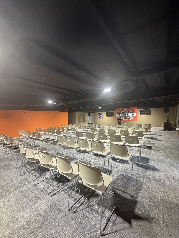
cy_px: 119
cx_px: 90
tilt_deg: -1.6
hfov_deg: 85.7
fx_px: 97
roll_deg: +2.2
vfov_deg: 102.1
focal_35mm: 14
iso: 640
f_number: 2.2
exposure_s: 1/60
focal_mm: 2.22
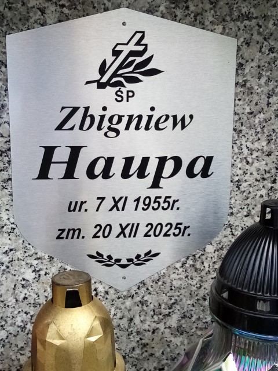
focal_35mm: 26
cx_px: 139
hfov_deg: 53.1
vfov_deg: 67.3
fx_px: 278
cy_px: 186
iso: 108
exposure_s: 1/444
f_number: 1.8
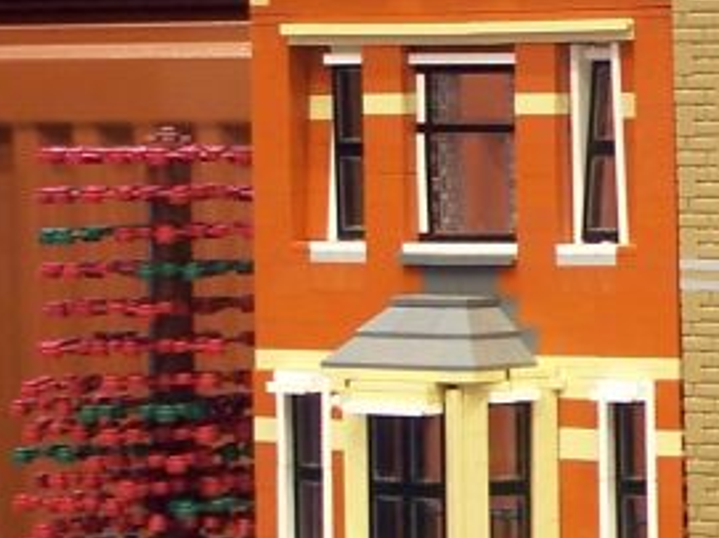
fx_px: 5419
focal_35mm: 261
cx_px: 1167
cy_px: 398
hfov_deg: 7.4
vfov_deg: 5.7
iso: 80
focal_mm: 11.5
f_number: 3.2
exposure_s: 1/2
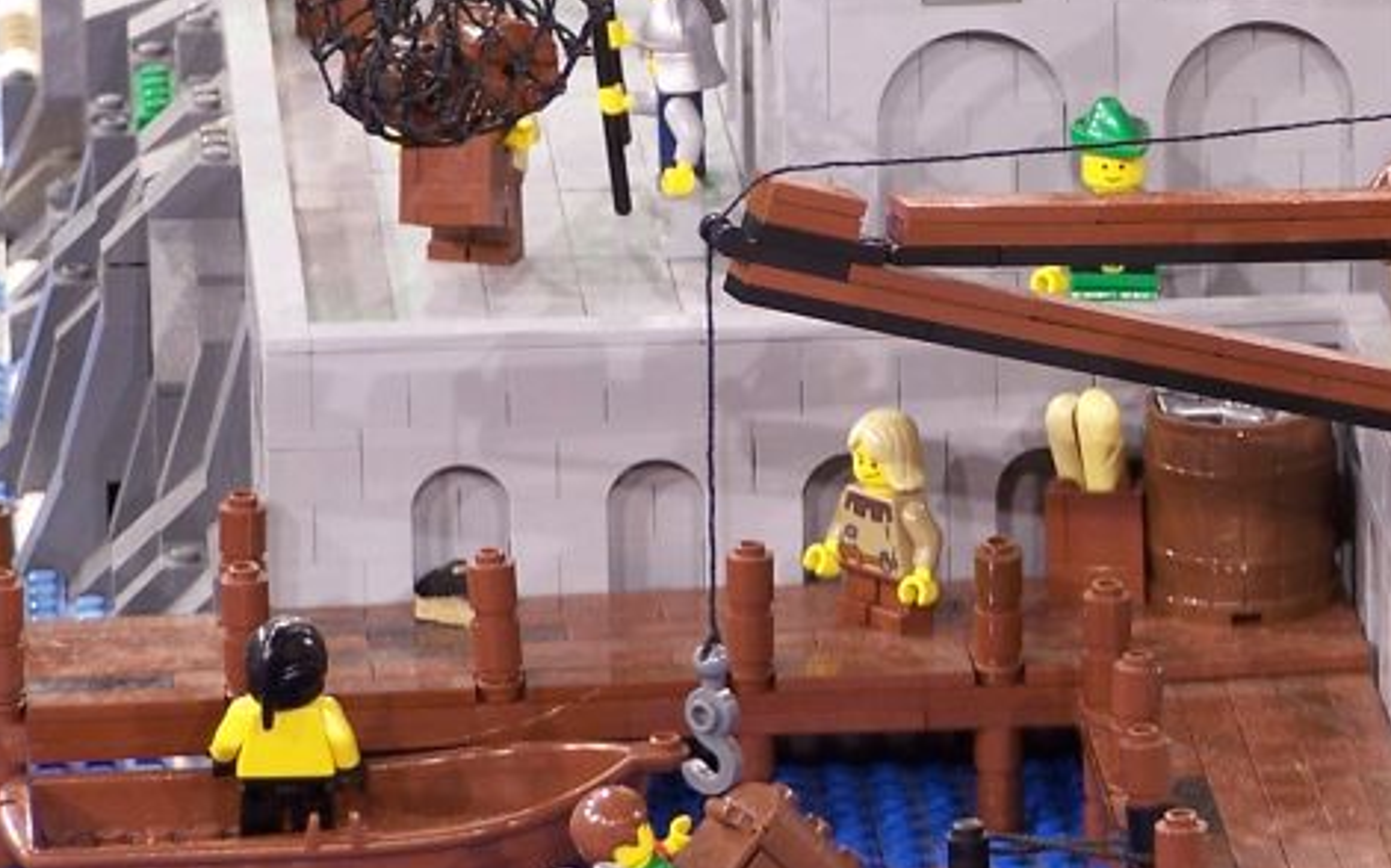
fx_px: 11179
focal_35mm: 295
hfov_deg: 7.1
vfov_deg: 4.4
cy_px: -162
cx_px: 1072
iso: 80
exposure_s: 1/4
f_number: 3.2
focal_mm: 21.2
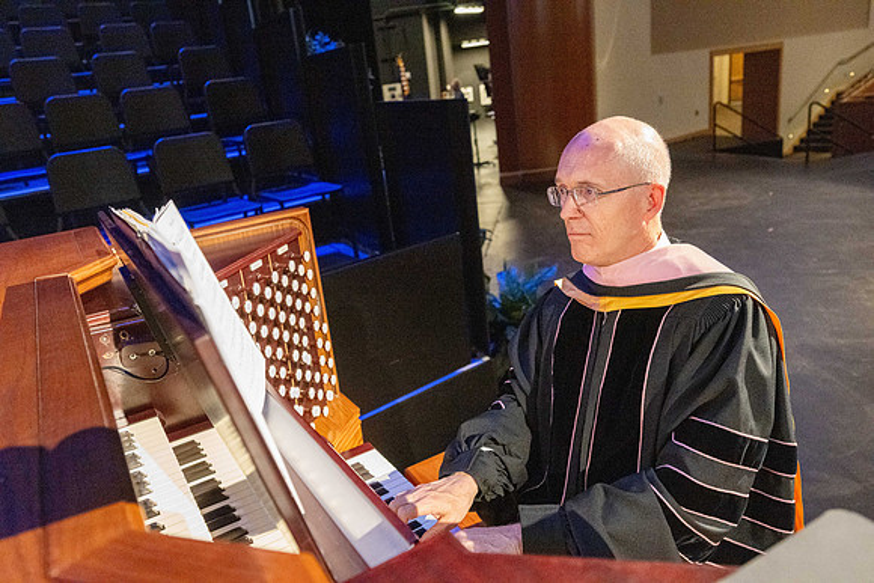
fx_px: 619
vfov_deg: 50.4
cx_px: 437
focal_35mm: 26
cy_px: 292
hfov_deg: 70.4
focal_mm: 25.5
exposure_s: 1/250
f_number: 4
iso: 16000
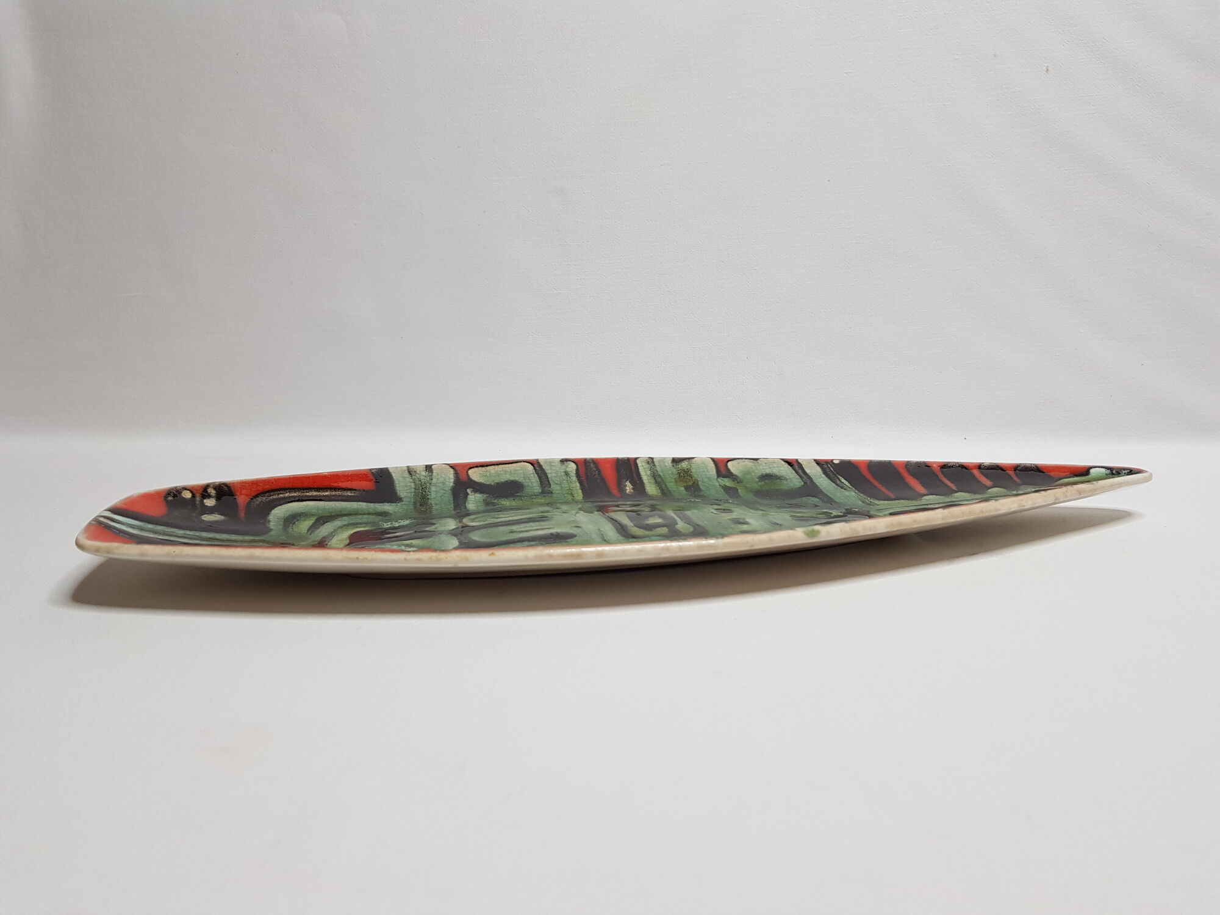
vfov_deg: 53.1
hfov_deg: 67.3
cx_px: 610
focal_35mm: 26
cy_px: 458
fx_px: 916
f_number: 1.7
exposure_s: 1/100
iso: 80
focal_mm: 4.2
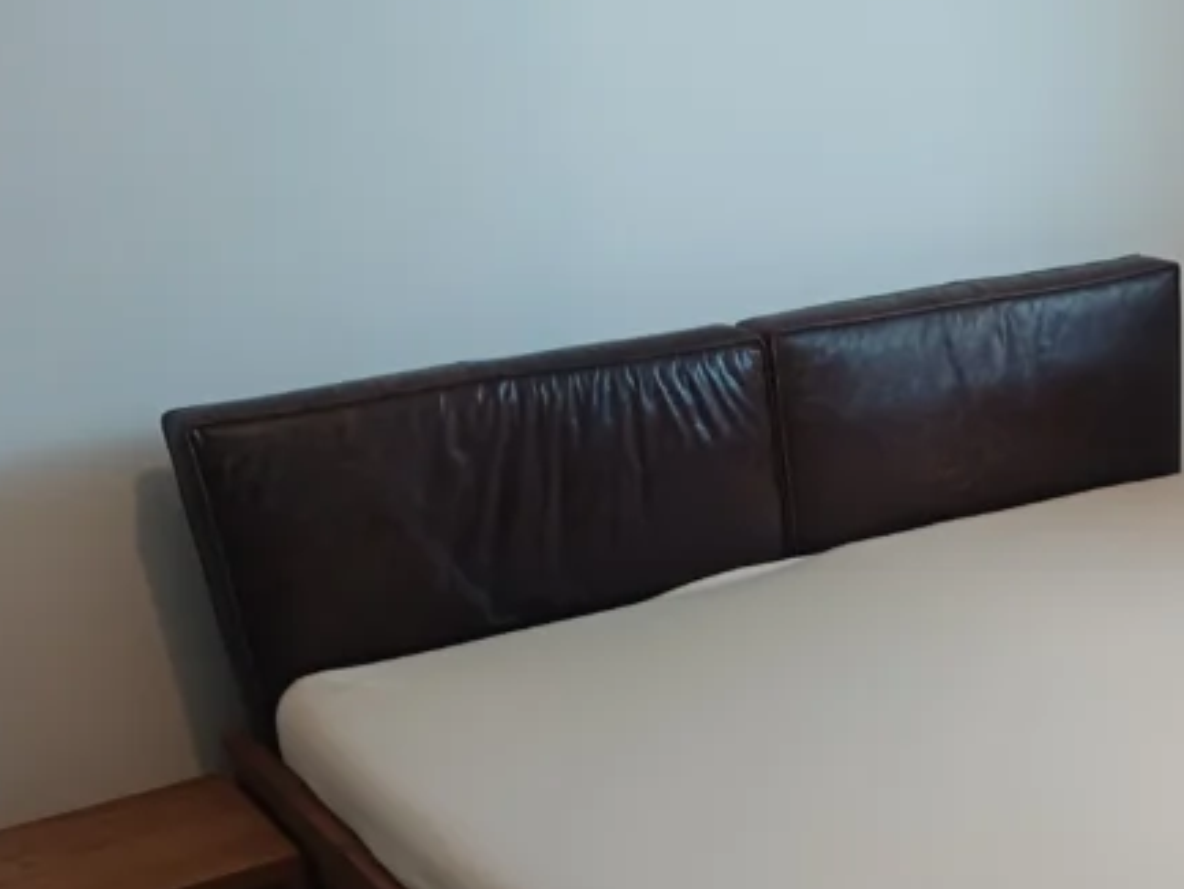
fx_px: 1779
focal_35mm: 52
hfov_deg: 34.5
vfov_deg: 26.6
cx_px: 1091
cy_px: 879
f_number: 1.8
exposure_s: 1/33.3
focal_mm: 4.65
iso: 320
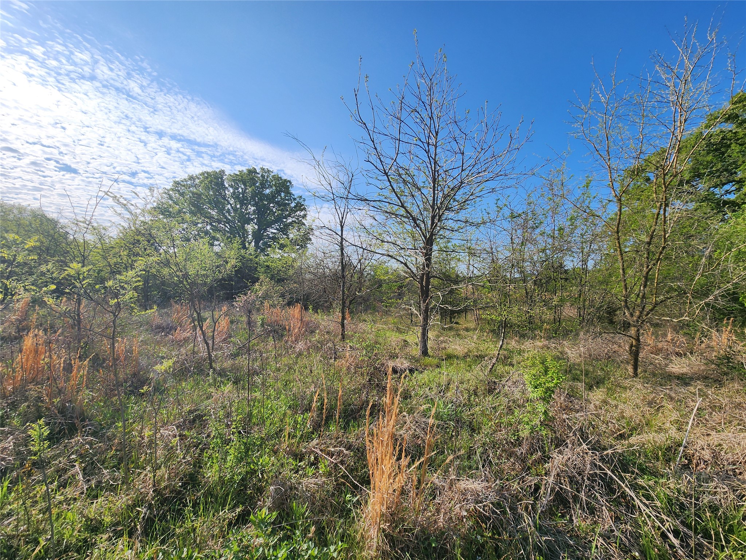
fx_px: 280
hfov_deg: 106.2
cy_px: 280
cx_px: 373
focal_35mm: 13
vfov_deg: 89.9
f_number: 2.2
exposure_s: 1/2969
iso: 50
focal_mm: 2.2
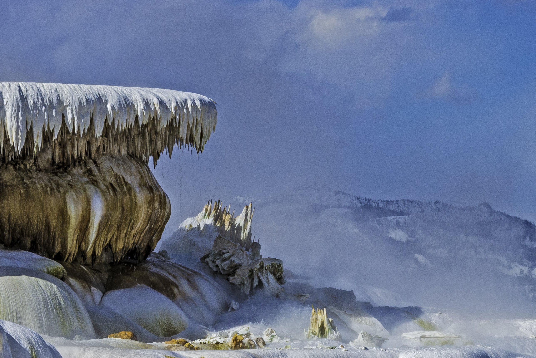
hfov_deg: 5.9
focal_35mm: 349
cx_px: 590
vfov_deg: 3.9
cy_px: 498
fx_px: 5197
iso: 200
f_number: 16
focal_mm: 122
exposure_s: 1/200
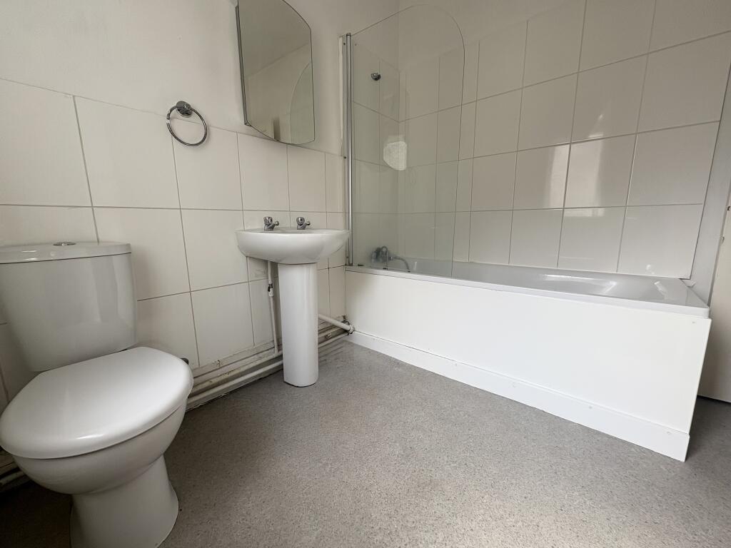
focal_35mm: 14
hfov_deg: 102.1
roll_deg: +1.3
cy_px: 274
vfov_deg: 85.7
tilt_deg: -9.9
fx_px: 296
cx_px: 366
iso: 40
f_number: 2.2
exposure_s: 1/99
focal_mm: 2.22
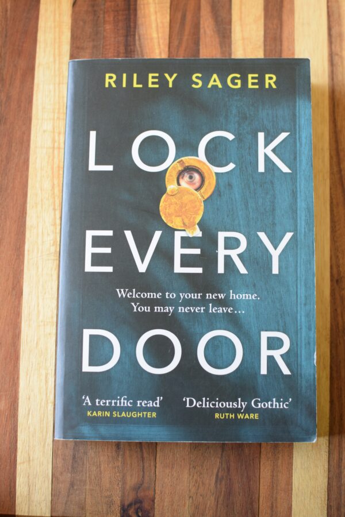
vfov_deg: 37.9
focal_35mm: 52
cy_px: 258
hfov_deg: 25.8
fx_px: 755
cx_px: 172
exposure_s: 1/125
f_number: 4.5
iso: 800
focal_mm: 35
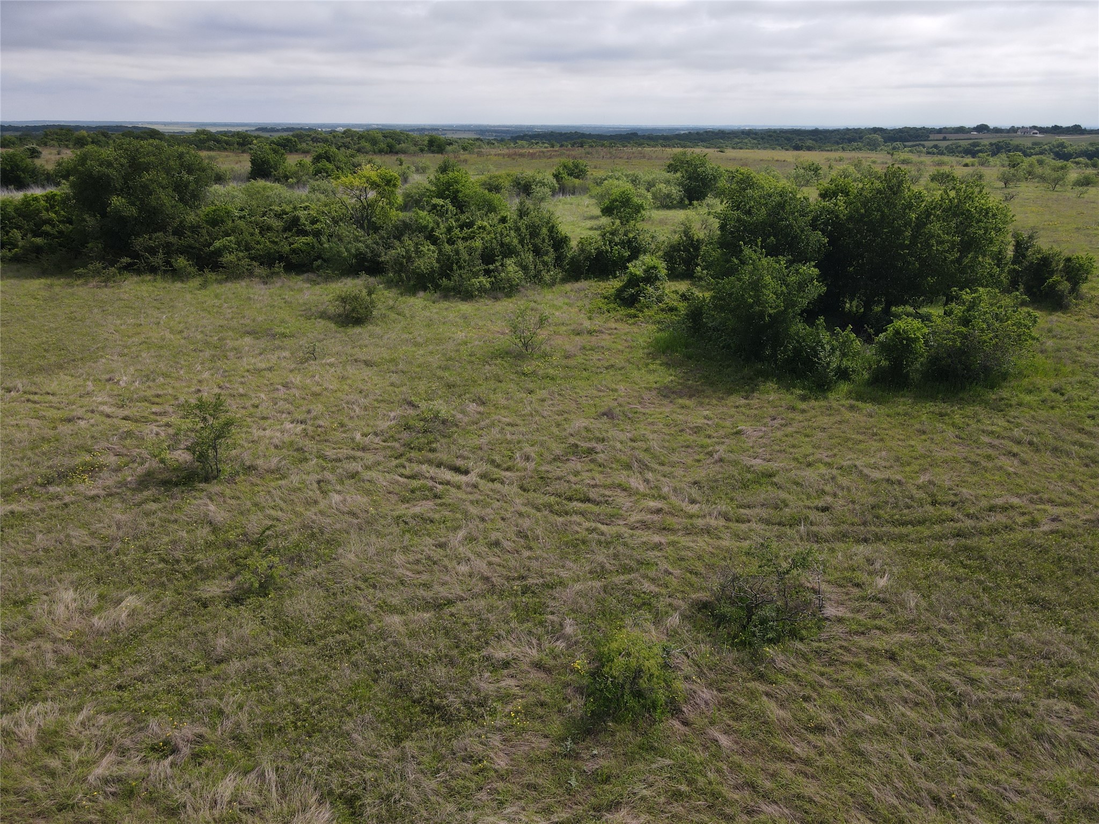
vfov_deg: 56.8
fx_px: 762
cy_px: 412
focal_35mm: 24
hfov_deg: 71.6
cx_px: 550
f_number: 2.8
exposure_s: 1/725
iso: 100
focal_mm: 4.5
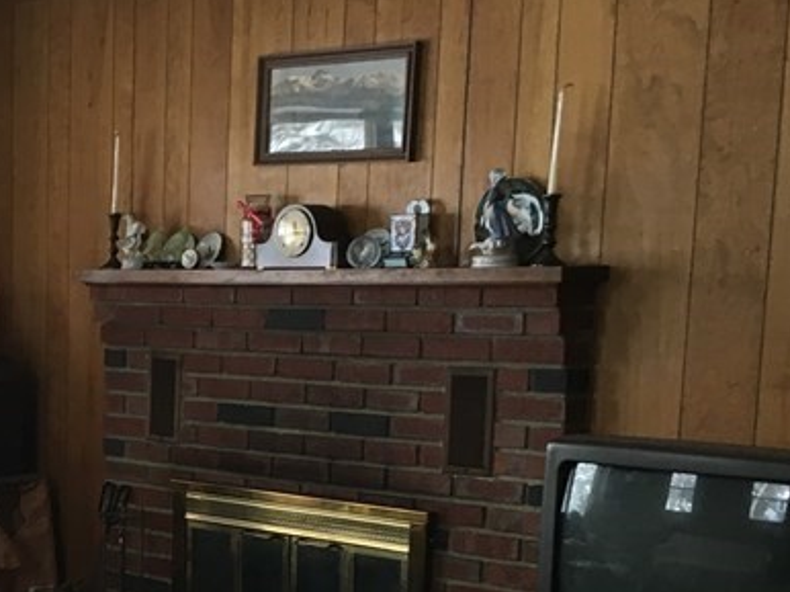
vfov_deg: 18.7
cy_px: 578
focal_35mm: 77
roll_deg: +1.3
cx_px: -45
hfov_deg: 24.0
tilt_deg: -9.5
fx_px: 1756
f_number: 2.2
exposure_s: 1/30
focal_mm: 4.15
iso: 64
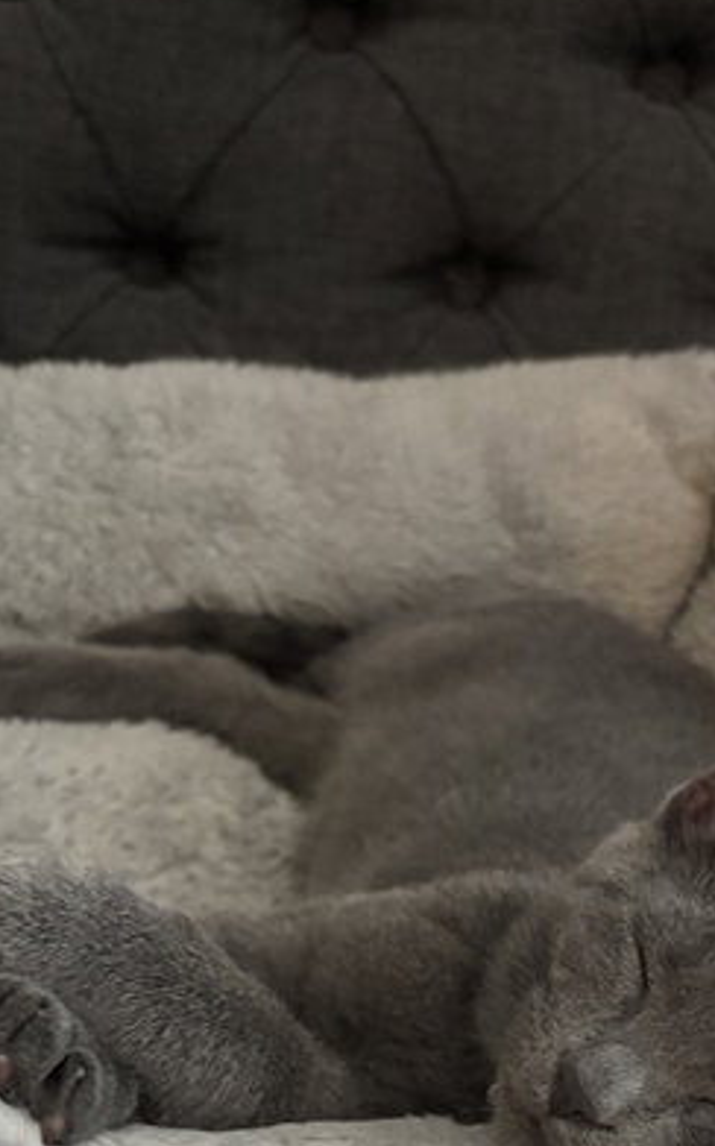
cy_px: 957
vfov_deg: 40.5
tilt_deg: -40.9
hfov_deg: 27.2
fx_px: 1467
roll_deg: -9.1
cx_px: 469
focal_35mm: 47
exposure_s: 1/30
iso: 800
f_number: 1.6
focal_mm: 5.96
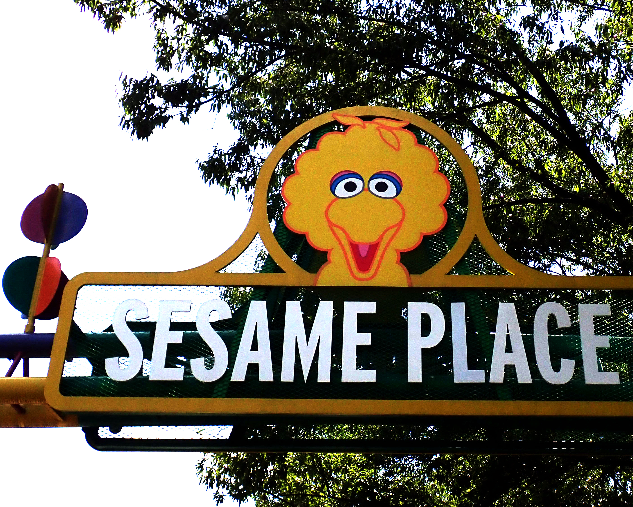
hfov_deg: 37.1
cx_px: 391
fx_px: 937
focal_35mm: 50
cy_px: 270
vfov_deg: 30.2
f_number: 10
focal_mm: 6.37
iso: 100
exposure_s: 1/250
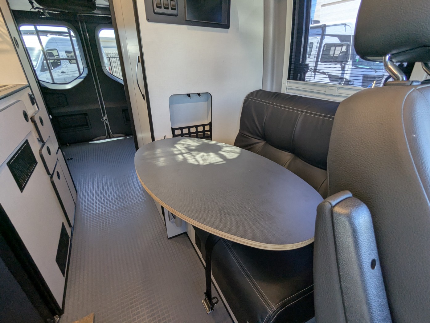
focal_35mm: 16
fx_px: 199
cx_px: 215
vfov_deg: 78.2
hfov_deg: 94.4
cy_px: 162
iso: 137
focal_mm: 2.35
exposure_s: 1/99.6
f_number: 2.2
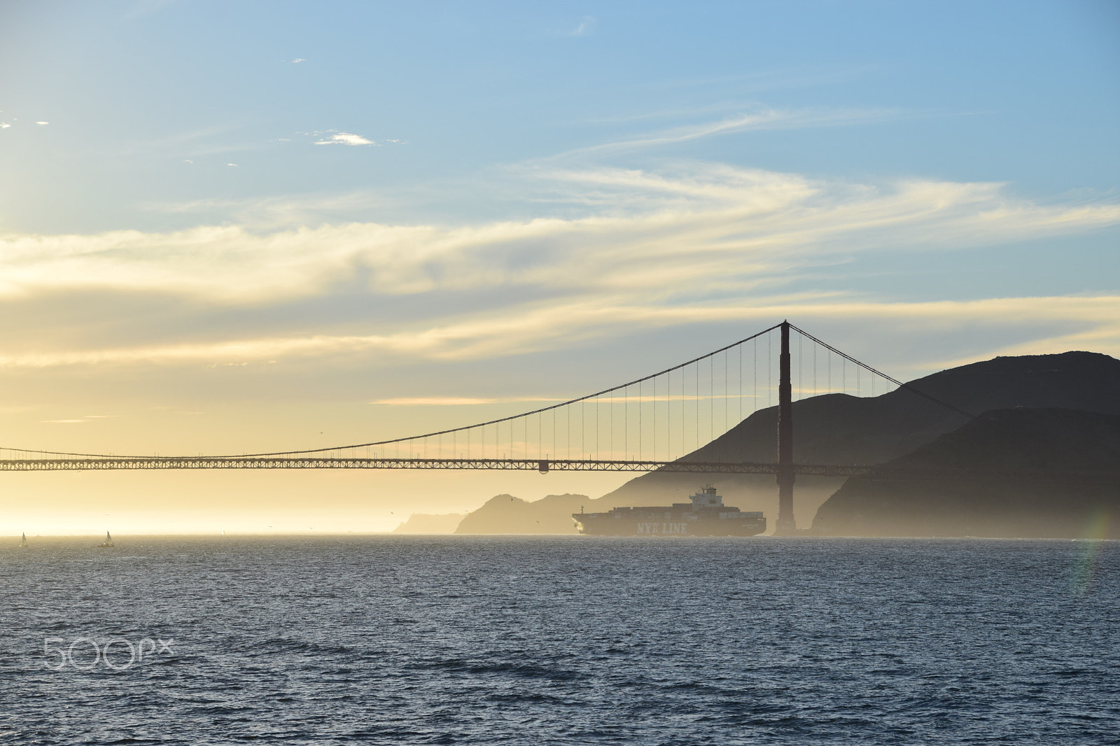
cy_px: 373
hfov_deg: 17.1
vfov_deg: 11.4
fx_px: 3732
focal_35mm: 120
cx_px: 560
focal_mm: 80
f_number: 9
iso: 200
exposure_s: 1/1000
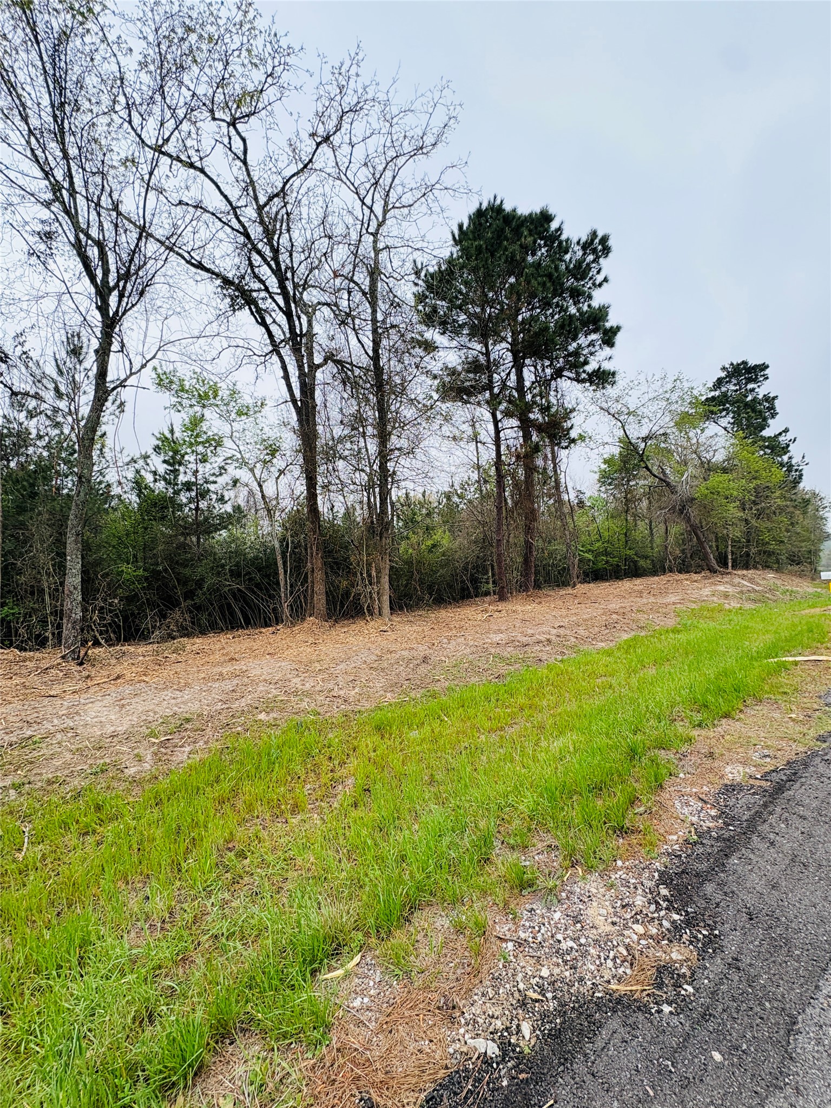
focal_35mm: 14
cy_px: 554
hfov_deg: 85.7
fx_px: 448
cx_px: 416
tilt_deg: +3.1
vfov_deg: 102.1
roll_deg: +2.8
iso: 64
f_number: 2.2
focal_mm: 2.22
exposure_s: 1/202
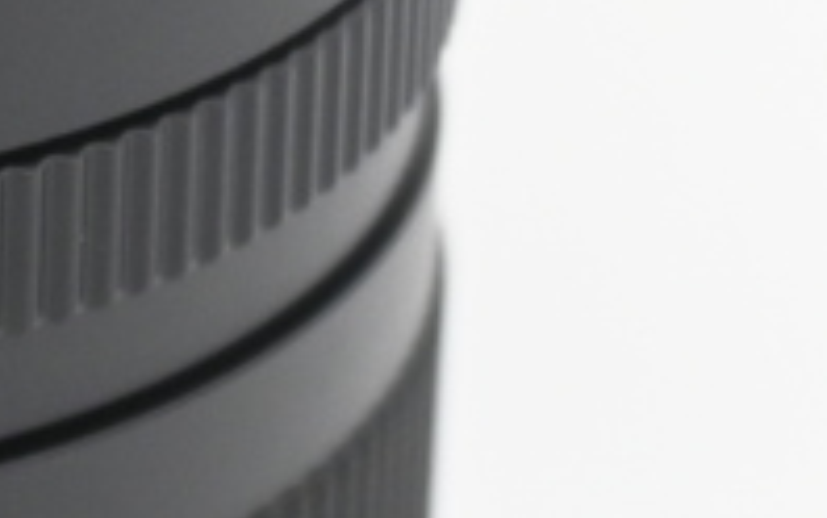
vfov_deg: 3.8
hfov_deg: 6.1
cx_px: -480
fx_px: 7714
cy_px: 150
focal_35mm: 342
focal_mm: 37
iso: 1000
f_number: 5.3
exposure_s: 1/25
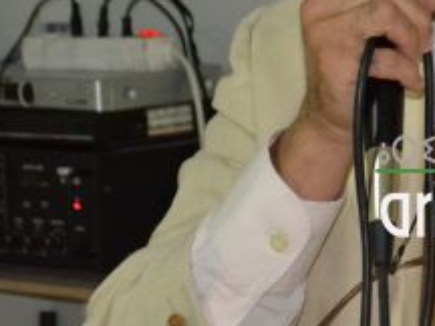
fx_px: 2946
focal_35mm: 234
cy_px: -95
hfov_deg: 8.3
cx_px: 536
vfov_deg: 6.3
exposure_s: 1/60
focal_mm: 55
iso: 3200
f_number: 5.6
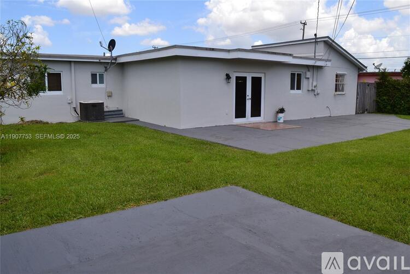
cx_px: 205
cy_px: 137
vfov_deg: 47.9
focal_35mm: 27
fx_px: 307
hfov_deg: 67.4
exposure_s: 1/500
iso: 400
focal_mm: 18
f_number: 11
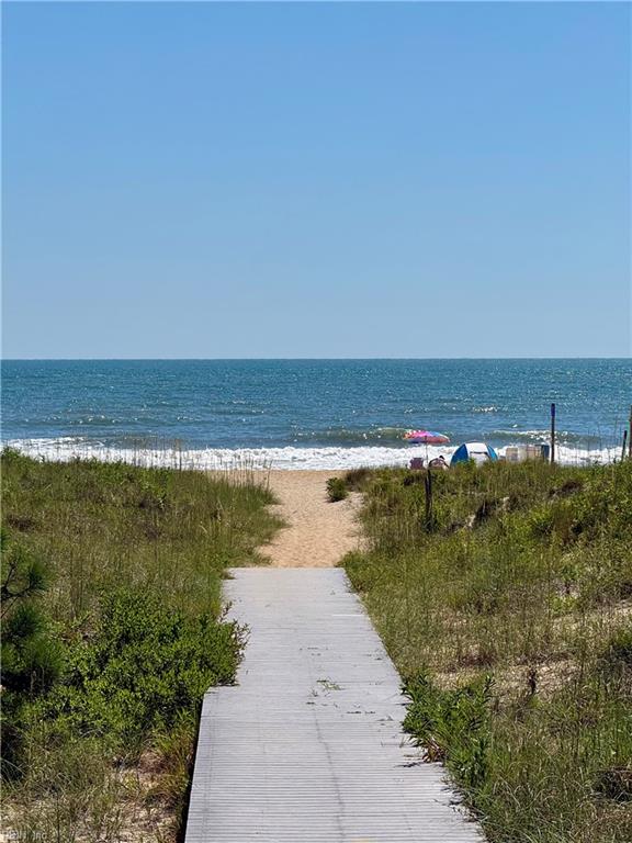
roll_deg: +0.2
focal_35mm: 120
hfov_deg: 12.3
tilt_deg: +0.1
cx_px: 316
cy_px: 422
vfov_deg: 16.4
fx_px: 2921
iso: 50
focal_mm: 15.66
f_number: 2.8
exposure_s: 1/3195
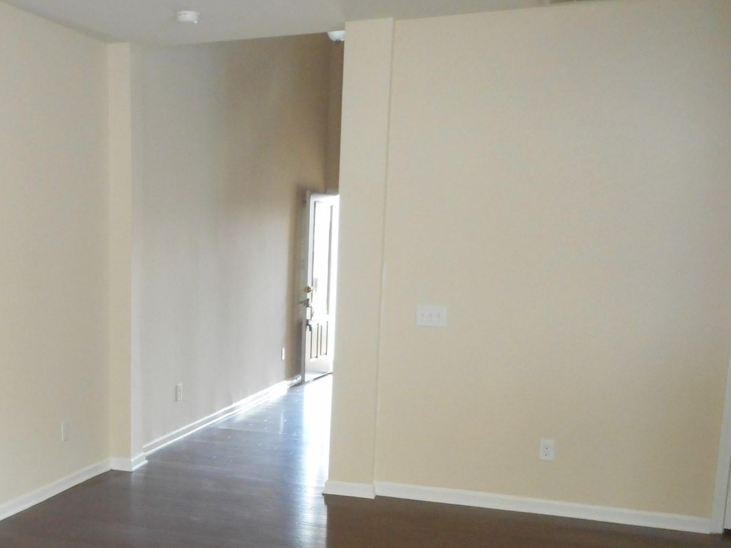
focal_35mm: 42
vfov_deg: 33.7
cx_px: 169
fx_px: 887
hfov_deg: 43.1
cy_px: 411
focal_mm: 4.5
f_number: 3.7
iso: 400
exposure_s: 1/25
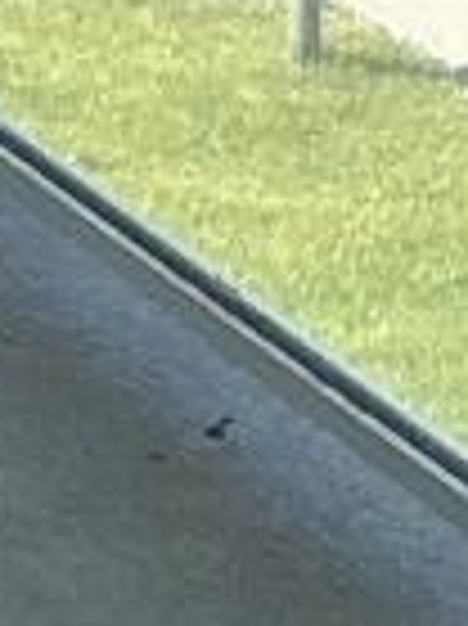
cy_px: -1220
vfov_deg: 6.1
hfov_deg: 4.3
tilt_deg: -8.4
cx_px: -1796
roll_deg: +0.1
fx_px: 5416
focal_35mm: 300
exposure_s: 1/635
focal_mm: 3
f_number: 1.8
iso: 25
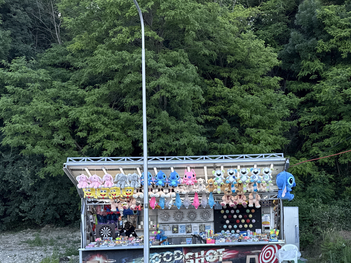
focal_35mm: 41
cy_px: 220
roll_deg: +0.7
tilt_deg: +0.7
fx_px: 416
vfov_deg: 33.8
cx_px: 230
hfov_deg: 45.2
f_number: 1.78
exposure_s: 1/494
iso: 80
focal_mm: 6.76
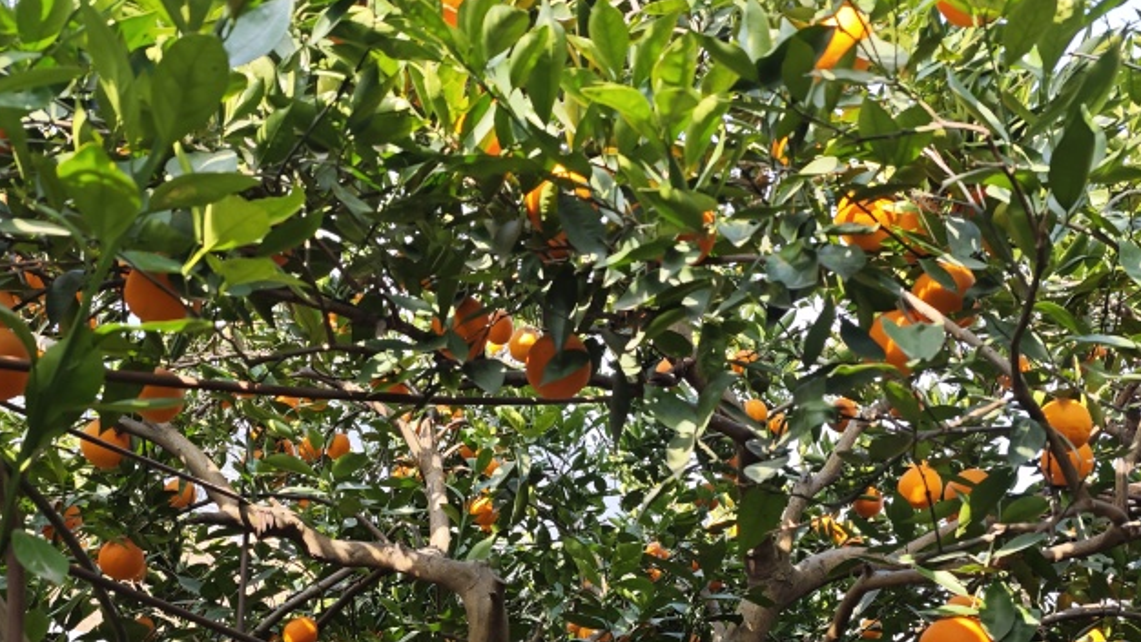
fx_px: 968
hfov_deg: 61.0
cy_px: 536
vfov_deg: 35.2
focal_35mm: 32
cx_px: 529
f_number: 1.6
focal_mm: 6.55
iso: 50
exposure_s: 1/429
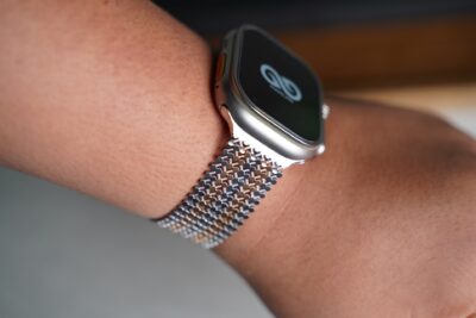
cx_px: 238
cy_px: 159
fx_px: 767
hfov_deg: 34.5
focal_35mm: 58
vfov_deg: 23.4
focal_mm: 58
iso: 1250
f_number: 4
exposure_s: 1/60
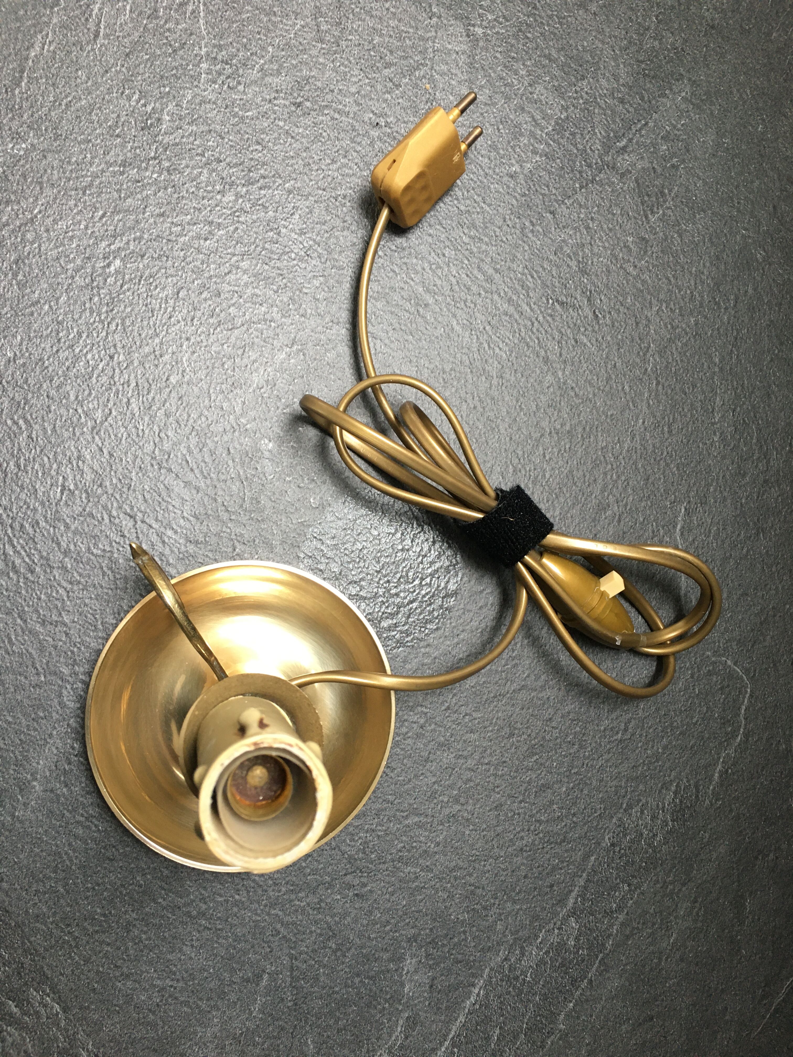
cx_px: 396
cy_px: 528
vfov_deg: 61.7
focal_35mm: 29
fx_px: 886
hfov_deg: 48.2
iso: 125
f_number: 2.2
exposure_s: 1/33
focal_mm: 4.15
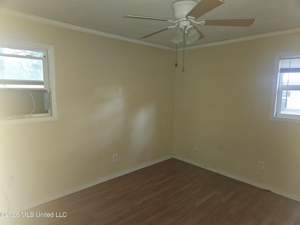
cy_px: 112
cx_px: 150
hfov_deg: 73.9
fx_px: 199
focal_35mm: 23
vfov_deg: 58.9
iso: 125
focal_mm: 5.4
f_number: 1.8
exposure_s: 1/15.9
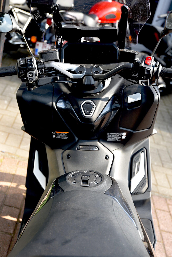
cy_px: 128
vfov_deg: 36.2
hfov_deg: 24.6
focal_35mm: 55
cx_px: 86
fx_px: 394
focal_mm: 55
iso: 100
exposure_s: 1/80
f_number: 4.5
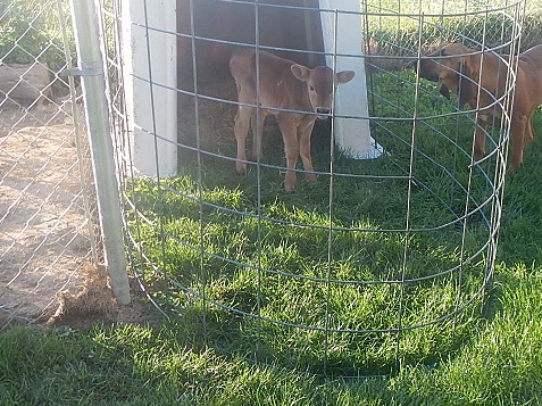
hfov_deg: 39.7
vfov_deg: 30.8
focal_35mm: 47
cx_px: 386
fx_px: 735
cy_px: 214
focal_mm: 5
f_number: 3.9
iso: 125
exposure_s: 1/100
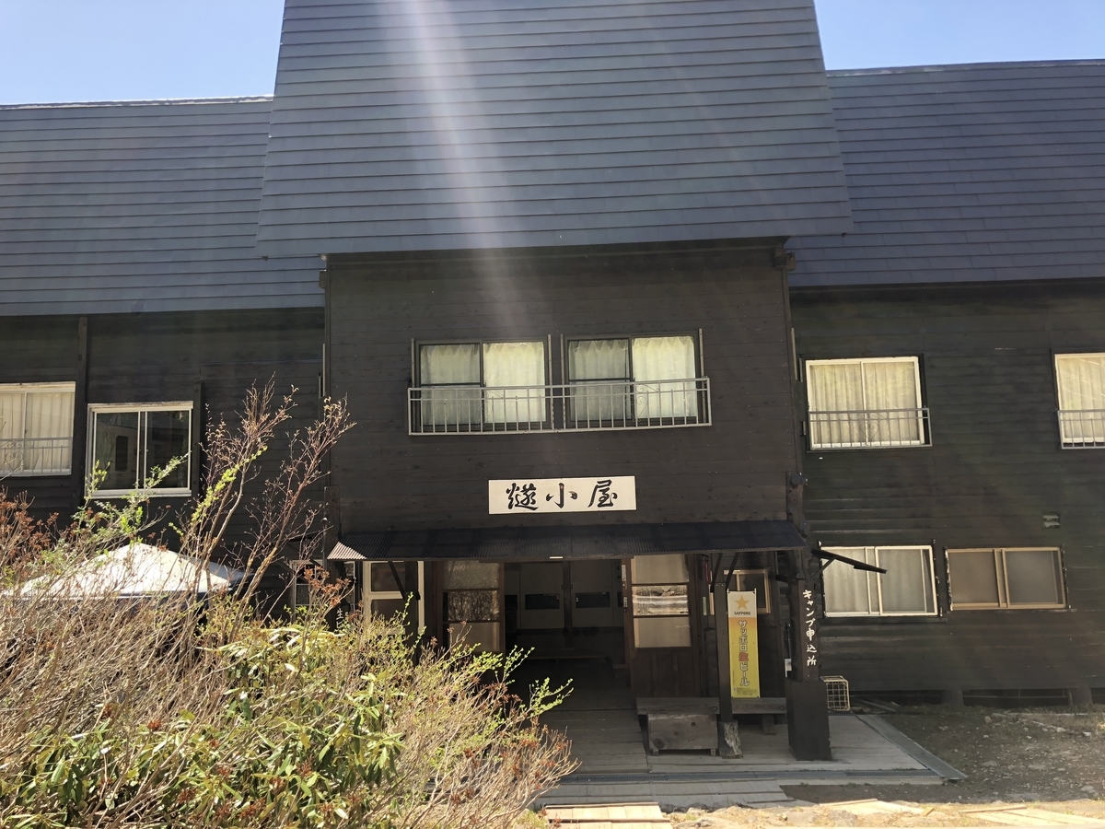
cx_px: 552
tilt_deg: +6.4
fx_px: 894
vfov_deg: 49.7
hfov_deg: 63.4
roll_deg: +1.5
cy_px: 414
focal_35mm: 28
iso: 20
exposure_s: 1/227
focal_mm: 3.99
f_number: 1.8
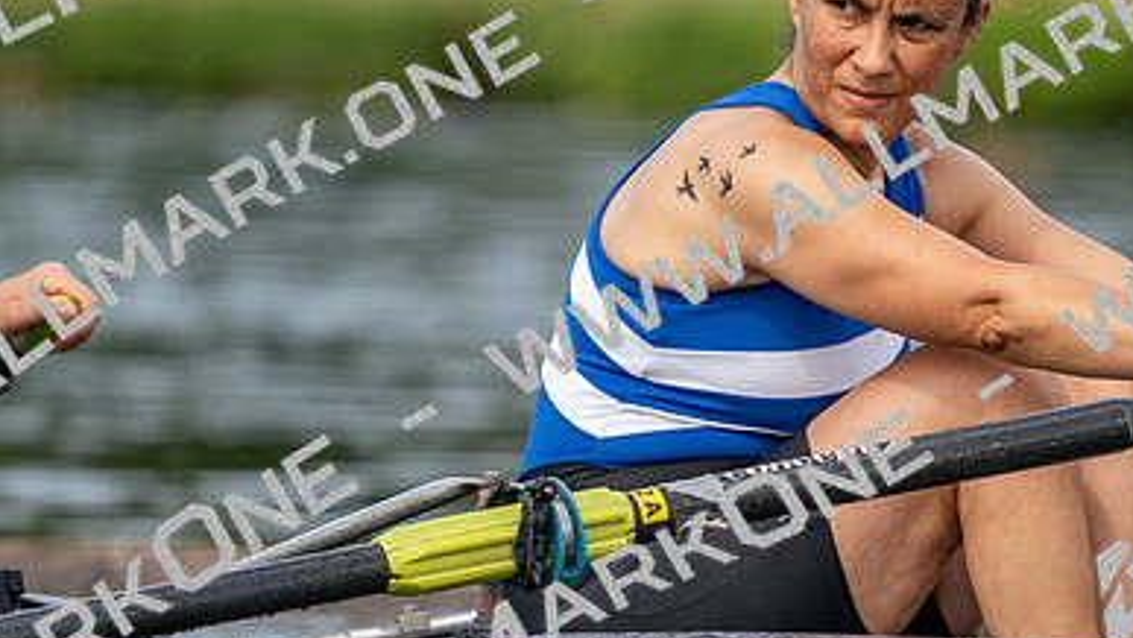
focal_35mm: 774
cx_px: 846
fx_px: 23261
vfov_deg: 1.6
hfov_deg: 2.8
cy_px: 402
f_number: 6.3
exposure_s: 1/1600
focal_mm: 493
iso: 640
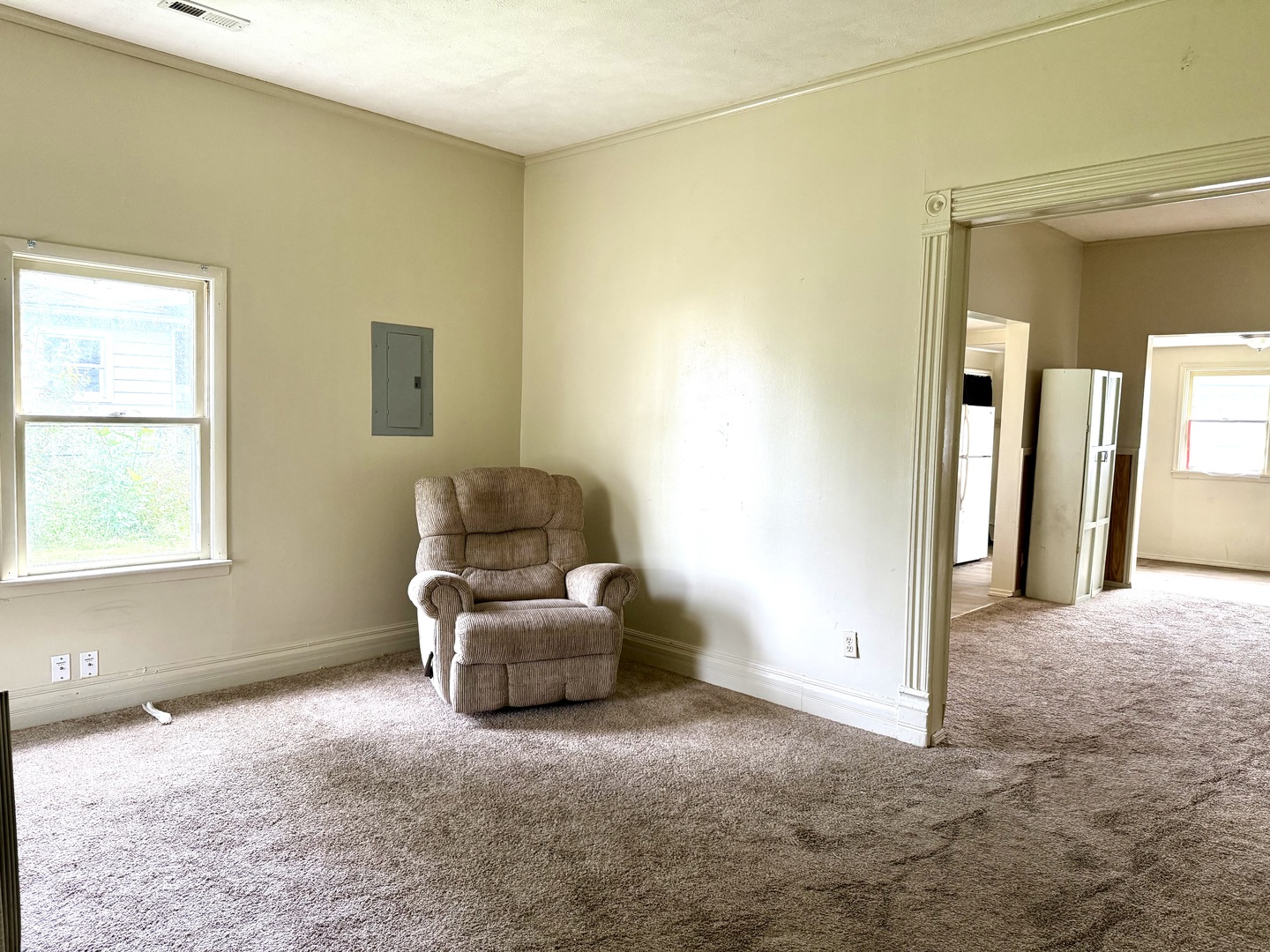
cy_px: 476
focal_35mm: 24
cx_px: 635
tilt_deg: -3.1
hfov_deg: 71.6
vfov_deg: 56.8
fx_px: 881
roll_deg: -1.2
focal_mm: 6.76
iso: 320
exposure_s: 1/120
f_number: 1.78
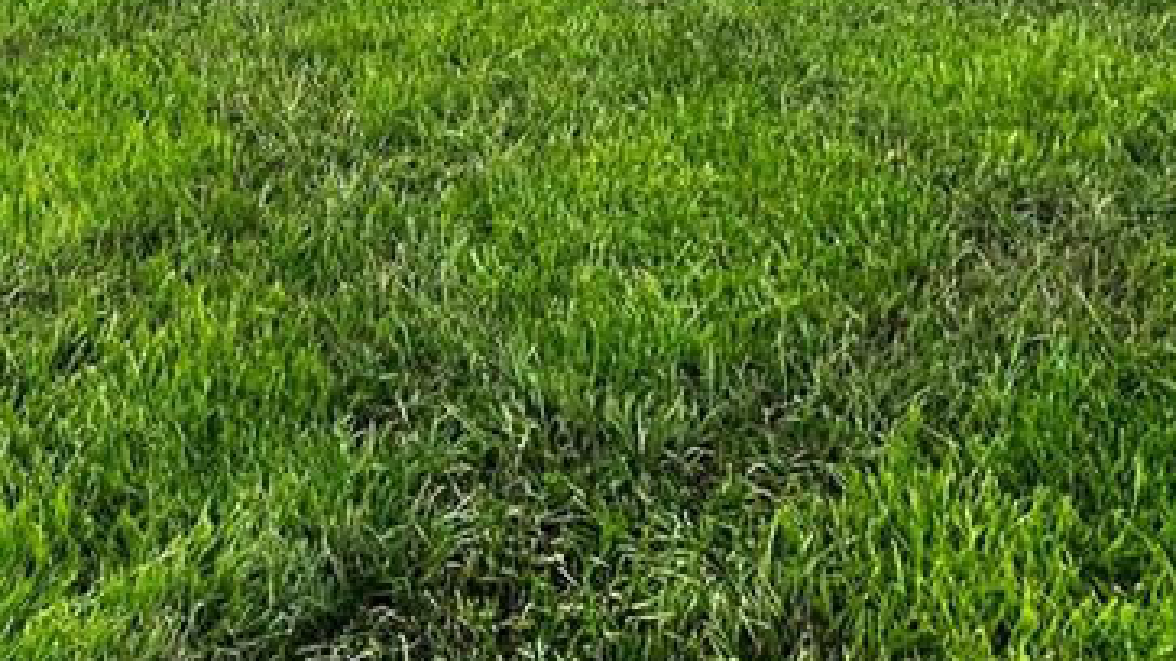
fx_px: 2494
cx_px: 233
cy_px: -460
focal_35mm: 80
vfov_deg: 13.8
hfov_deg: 26.0
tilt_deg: +1.7
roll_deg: +0.3
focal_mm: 5.7
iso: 50
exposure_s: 1/1159
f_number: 1.5
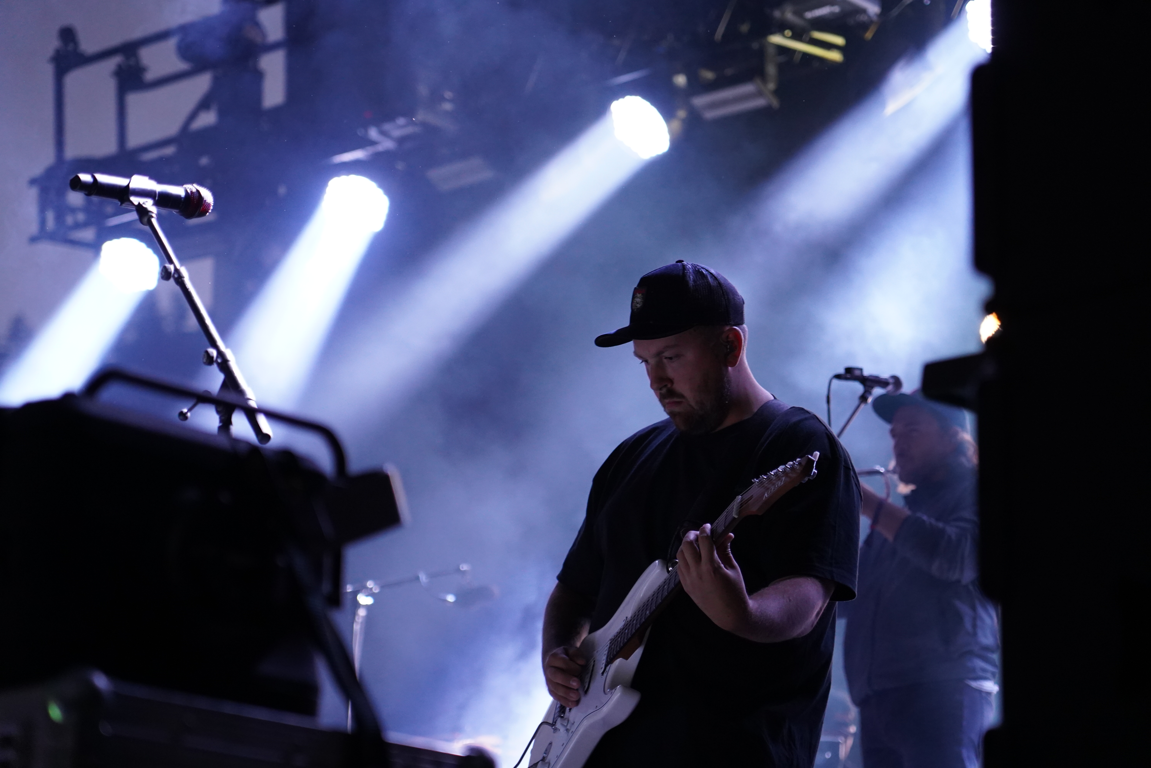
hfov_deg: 19.5
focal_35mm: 105
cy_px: 384
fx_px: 3357
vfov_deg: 13.0
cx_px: 576
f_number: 4
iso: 4000
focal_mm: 105
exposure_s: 1/160
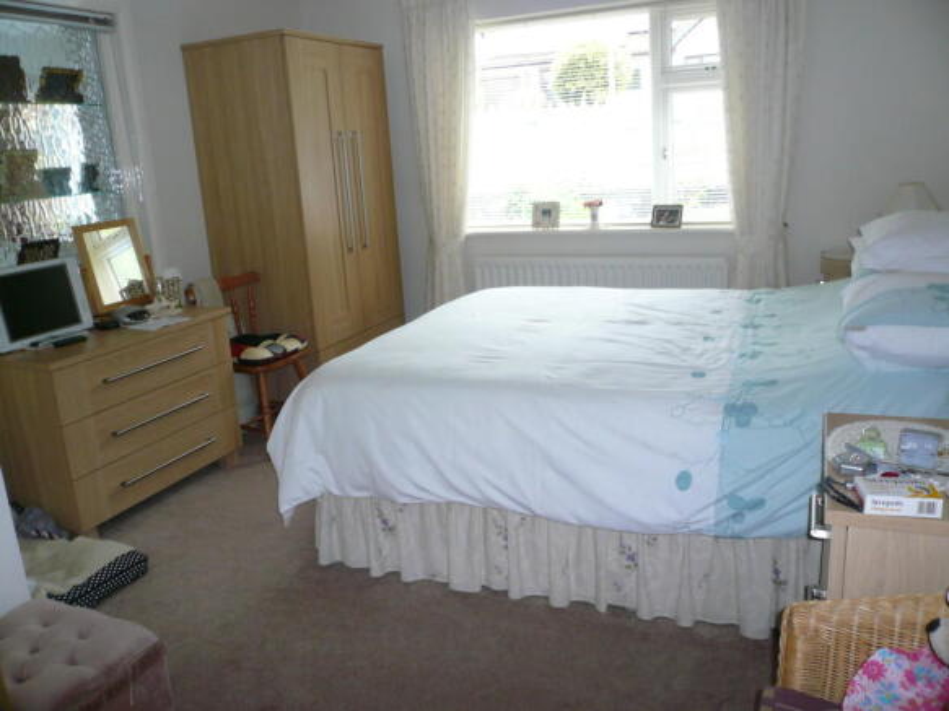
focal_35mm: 28
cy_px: 356
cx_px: 474
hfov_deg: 63.5
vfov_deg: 49.7
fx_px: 767
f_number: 2.8
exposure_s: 1/30
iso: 125
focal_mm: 4.6
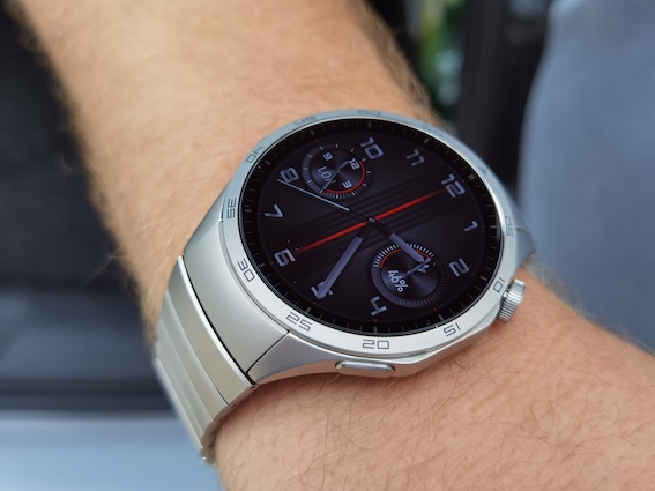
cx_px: 328
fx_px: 700
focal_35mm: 37
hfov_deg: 50.1
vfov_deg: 38.7
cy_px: 246
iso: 50
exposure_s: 1/584
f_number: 1.9
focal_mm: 6.71
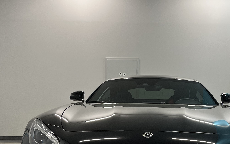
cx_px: 154
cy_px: 110
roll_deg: -0.8
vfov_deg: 23.3
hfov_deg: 36.5
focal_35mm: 55
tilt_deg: +0.3
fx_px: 345
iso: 80
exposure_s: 1/50
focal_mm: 5.1
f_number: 1.6
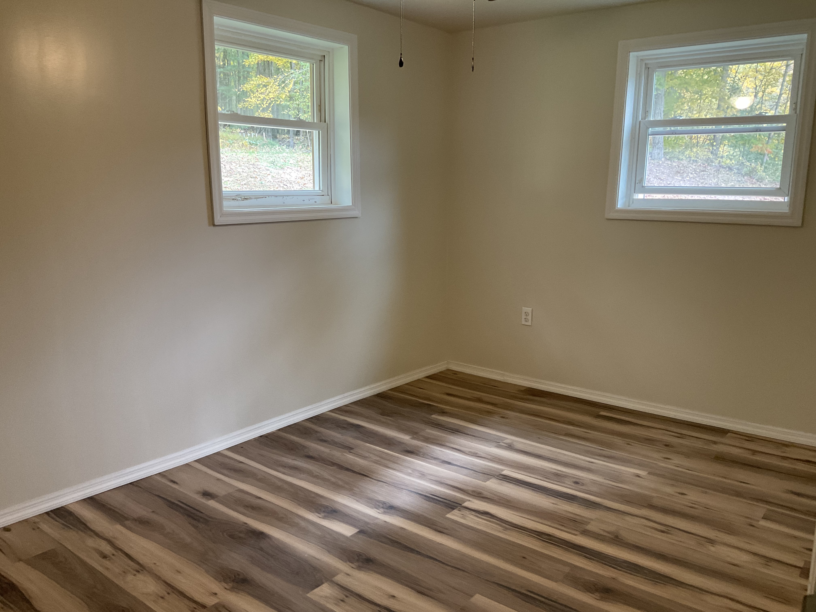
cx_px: 408
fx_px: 684
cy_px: 306
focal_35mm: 29
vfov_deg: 48.2
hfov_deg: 61.7
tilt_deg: -11.1
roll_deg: -0.5
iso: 125
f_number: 1.8
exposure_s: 1/60
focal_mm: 3
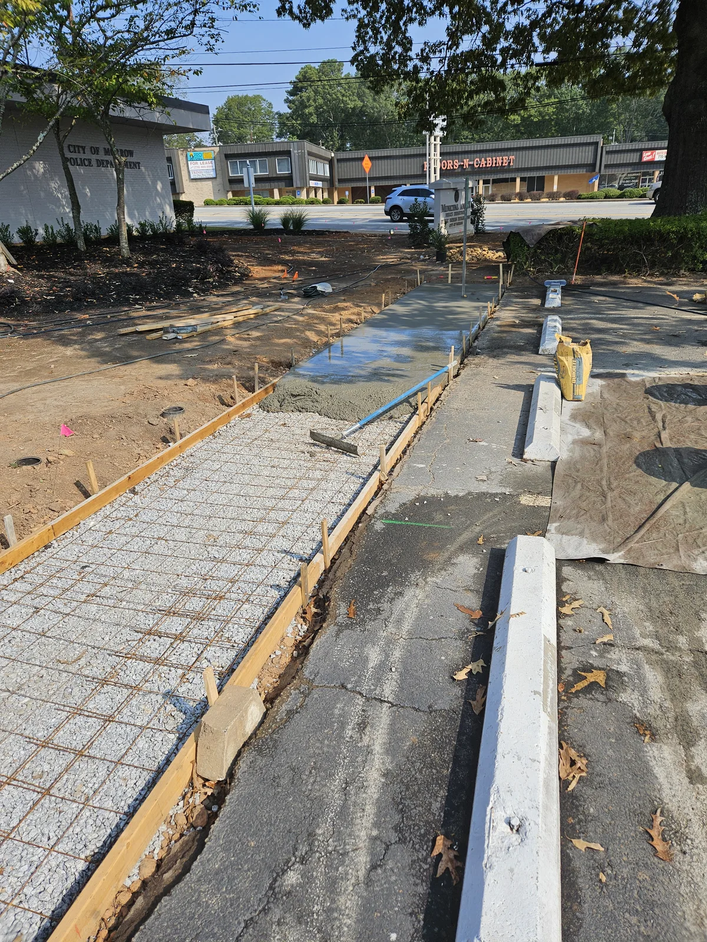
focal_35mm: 23
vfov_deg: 73.9
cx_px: 354
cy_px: 471
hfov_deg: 58.9
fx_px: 626
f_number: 1.8
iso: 25
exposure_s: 1/1794
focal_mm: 5.4
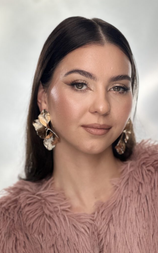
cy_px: 126
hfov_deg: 15.9
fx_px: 565
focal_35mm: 82
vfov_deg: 25.2
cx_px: 94
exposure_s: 1/332
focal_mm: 9
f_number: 2.8
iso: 32
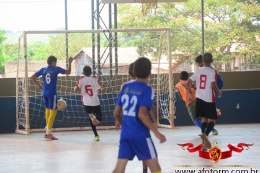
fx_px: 1570
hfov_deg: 9.5
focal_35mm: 218
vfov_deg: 6.3
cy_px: 89
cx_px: 122
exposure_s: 1/500
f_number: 5.6
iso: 800
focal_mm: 135
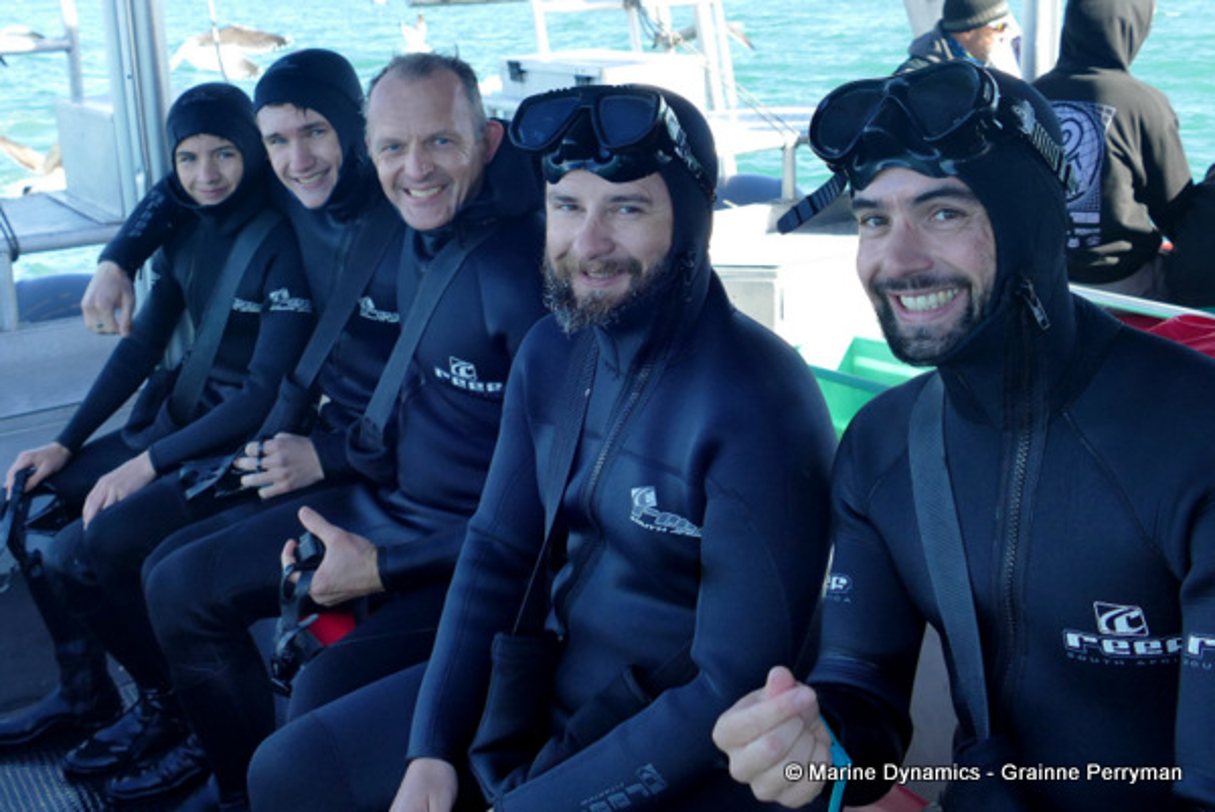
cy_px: 406
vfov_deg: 51.4
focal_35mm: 25
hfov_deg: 71.5
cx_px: 608
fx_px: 844
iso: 125
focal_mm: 9.12
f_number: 2.8
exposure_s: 1/320
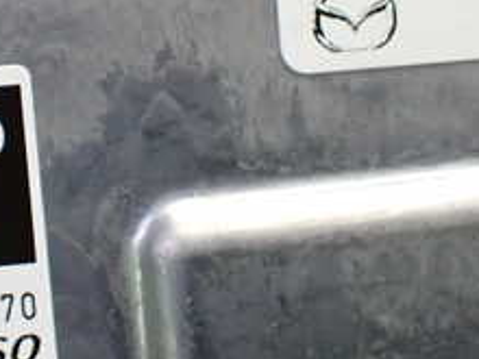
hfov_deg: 17.6
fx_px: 1550
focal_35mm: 112
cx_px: 202
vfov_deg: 13.2
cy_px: 102
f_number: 2.8
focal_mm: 7.31
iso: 800
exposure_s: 1/100
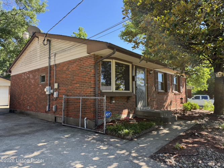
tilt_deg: +4.4
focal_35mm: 24
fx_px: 155
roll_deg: +0.3
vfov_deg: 56.8
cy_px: 84
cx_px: 112
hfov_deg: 71.6
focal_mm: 6.76
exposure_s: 1/572
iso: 80
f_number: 1.78
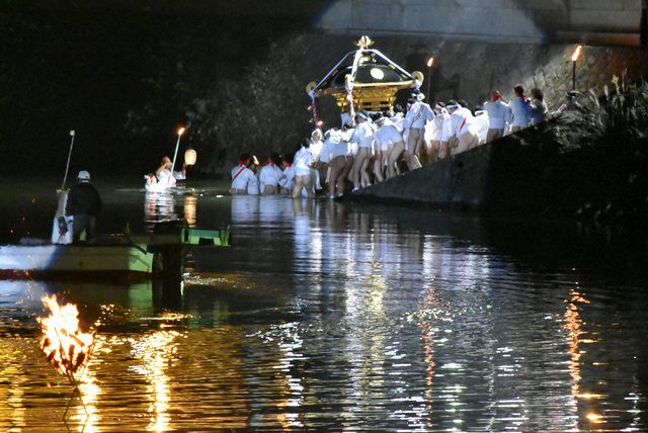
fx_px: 7026
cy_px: 216
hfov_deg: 5.3
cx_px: 324
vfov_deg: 3.5
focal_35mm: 390
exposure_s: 1/60
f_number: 5.6
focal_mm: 260
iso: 12800
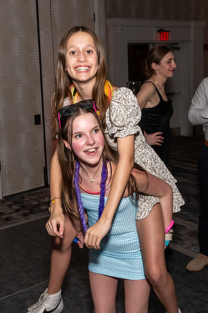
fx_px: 374
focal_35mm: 43
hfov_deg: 31.0
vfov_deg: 45.2
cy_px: 134
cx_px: 79
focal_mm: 17
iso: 800
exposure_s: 1/250
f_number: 7.1
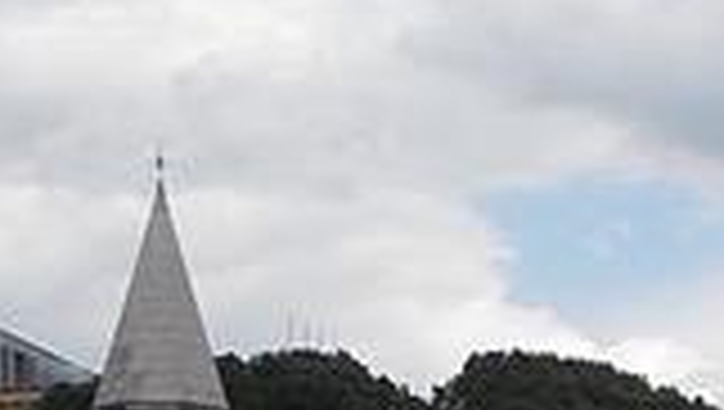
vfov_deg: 7.5
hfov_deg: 13.7
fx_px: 3018
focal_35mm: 157
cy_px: 716
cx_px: 486
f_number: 3.3
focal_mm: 4.1
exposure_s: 1/640
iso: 80
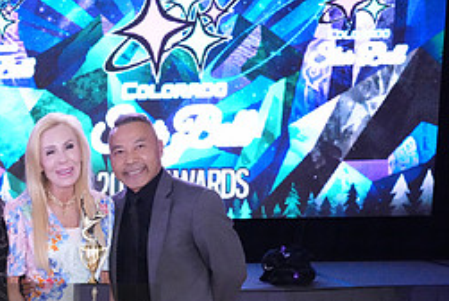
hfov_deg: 27.7
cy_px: 331
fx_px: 837
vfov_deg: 19.5
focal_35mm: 67
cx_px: -34
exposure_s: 1/400
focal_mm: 29
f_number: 5.6
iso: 12800
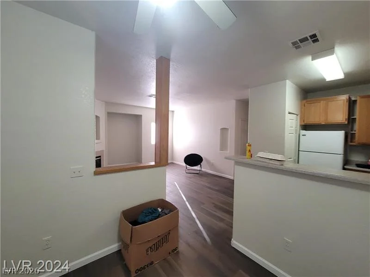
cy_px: 138
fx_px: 139
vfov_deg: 89.9
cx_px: 185
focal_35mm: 13
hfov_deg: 106.2
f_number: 2.2
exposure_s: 1/60
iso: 320
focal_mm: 2.2
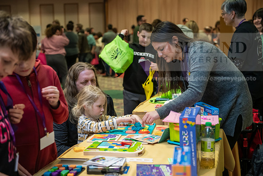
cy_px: 88
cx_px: 132
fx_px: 424
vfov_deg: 23.4
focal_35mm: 58
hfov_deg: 34.5
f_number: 3.2
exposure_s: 1/200
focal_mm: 58
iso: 2000
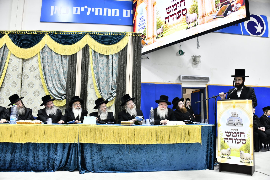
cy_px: 90
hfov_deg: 65.5
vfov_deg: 46.4
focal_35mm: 28
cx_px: 135
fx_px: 210
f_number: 5
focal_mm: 28
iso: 1250
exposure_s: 1/160
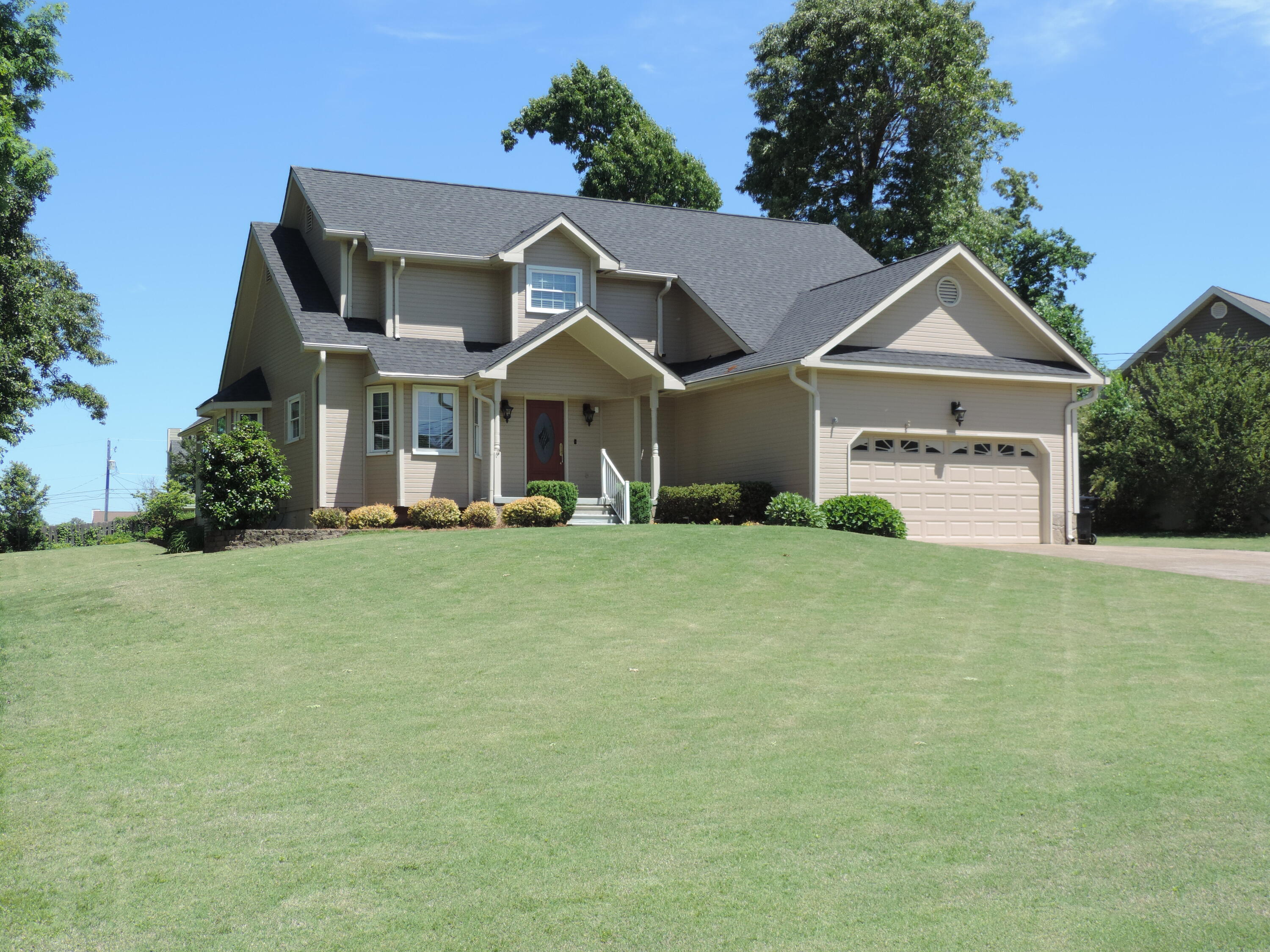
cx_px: 635
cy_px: 476
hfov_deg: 43.9
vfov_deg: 33.6
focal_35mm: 43
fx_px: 1578
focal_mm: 7.6
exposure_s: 1/500
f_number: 3.4
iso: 80
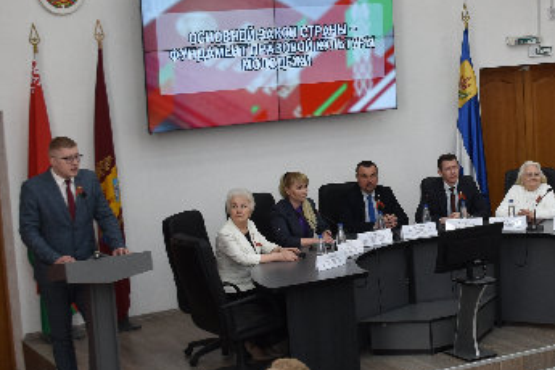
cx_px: 483
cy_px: 153
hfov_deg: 23.1
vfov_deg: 15.9
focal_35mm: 86
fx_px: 1326
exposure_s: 1/125
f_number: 5.6
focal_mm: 24
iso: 400
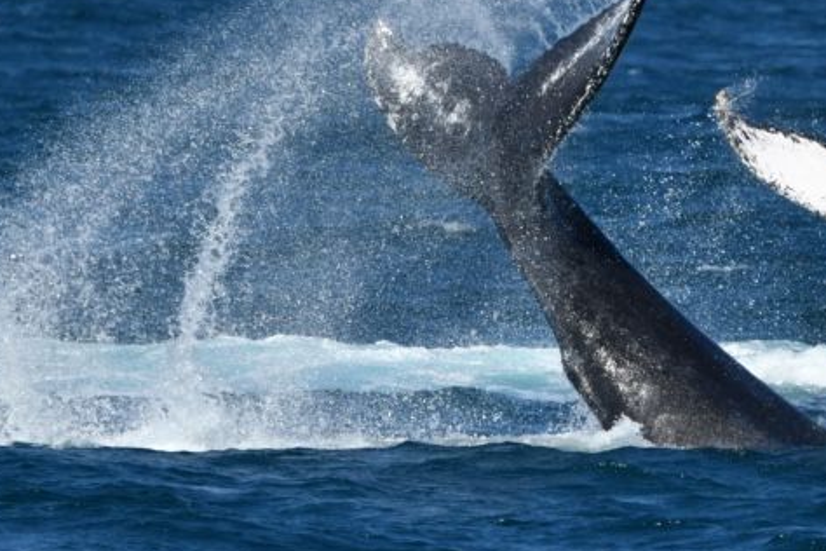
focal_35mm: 759
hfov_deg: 2.7
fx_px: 17413
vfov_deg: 1.8
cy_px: 161
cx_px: 601
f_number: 6
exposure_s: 1/8000
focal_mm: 450
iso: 900
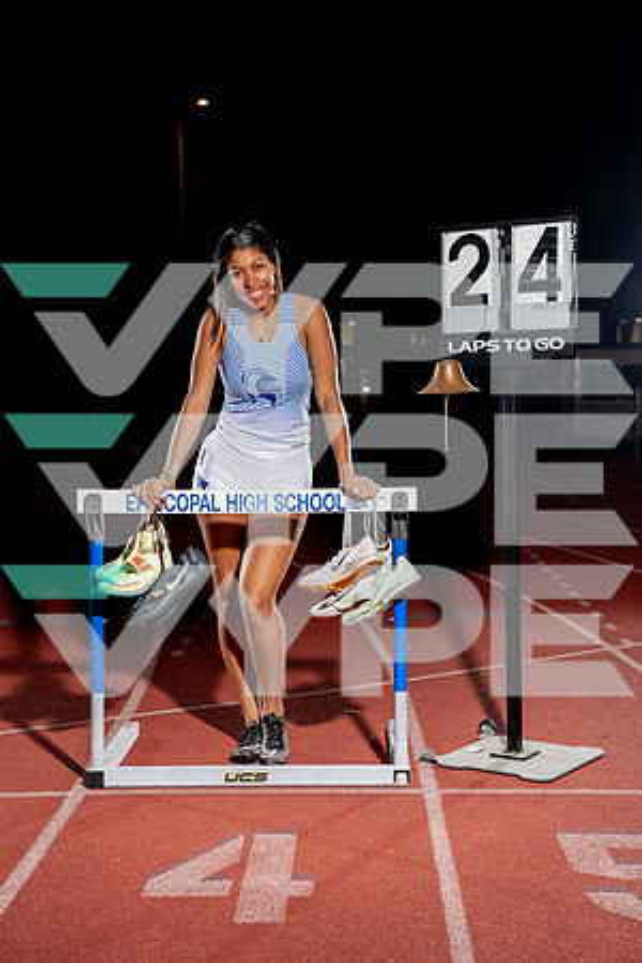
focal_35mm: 54
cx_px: 321
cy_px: 482
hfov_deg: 25.1
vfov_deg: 36.9
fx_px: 1444
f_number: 4
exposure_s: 1/250
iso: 200
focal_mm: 54
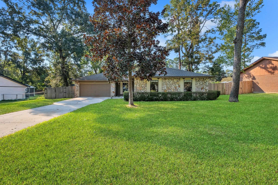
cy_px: 92
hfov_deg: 100.4
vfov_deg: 77.3
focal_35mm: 15
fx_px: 116
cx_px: 139
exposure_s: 1/450
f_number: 8
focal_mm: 10
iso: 250
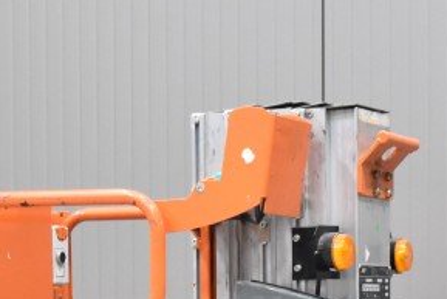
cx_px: 159
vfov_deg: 8.3
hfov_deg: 12.7
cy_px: 480
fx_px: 2012
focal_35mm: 162
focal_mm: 26
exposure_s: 1/30
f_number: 5
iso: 1600
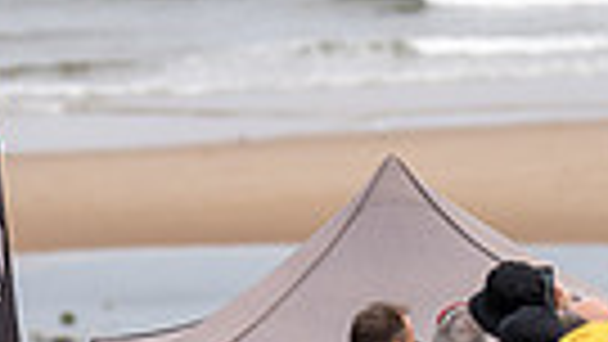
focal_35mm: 902
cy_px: 569
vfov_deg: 1.3
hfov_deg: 2.4
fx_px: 14545
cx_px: -257
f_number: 3.5
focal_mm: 200
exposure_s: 1/640
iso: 100
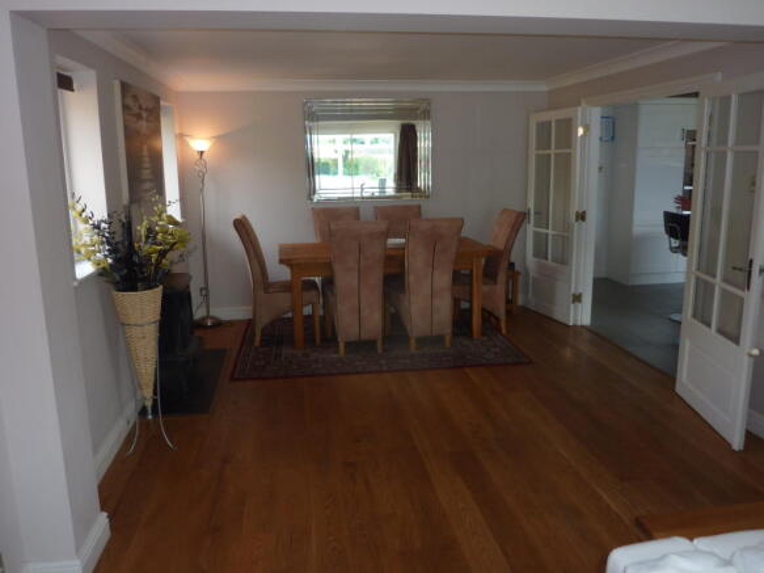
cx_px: 382
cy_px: 286
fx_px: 640
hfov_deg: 61.7
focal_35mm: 29
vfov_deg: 48.2
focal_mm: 4.7
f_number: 3.4
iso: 80
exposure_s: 1/30
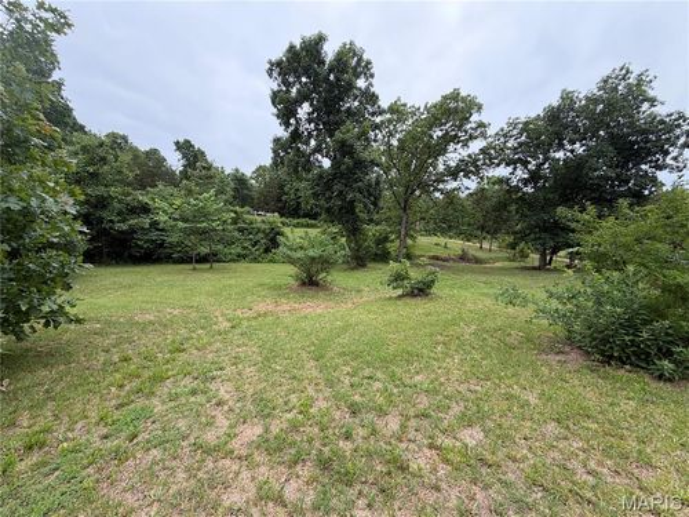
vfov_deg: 85.7
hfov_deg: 102.1
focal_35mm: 14
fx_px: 279
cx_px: 344
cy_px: 258
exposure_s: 1/223
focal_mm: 2.22
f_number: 2.2
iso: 40
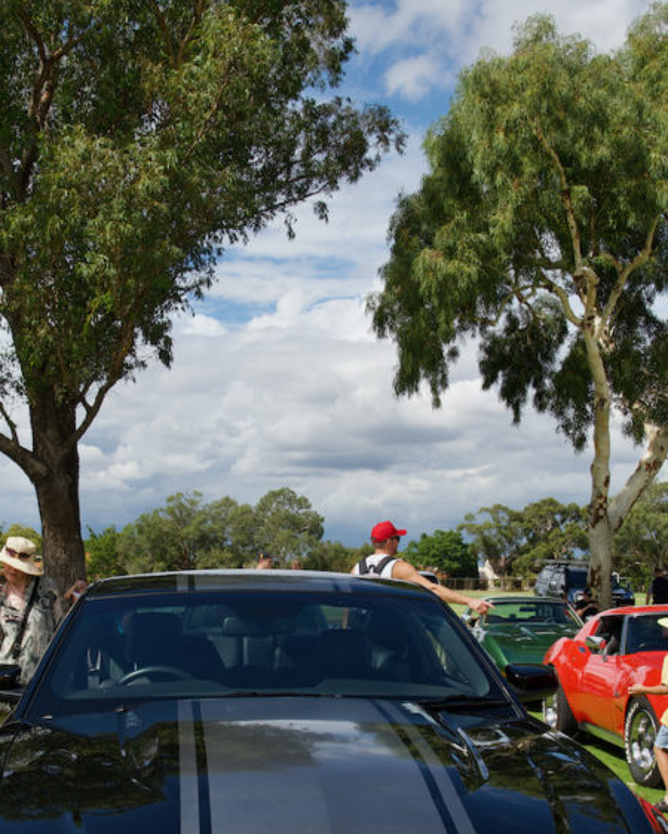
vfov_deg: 35.0
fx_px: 1309
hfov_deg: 28.6
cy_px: 564
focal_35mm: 53
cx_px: 298
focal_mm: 31
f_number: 9
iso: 200
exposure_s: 1/400
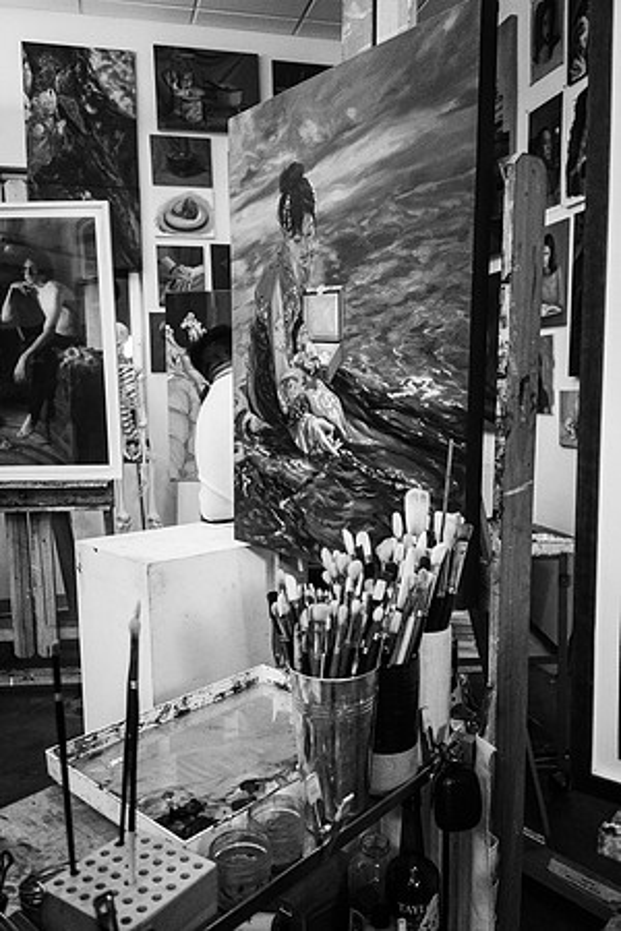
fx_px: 724
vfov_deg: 65.5
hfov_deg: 46.4
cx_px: 310
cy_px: 466
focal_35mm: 28
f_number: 4.5
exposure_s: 1/200
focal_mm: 28
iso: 2500
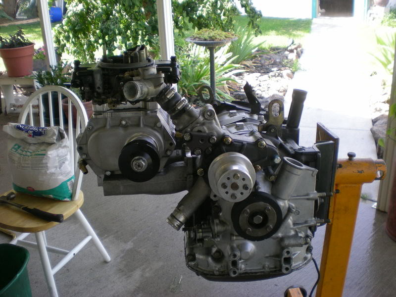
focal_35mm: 38
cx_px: 198
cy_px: 148
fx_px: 435
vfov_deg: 37.7
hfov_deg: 49.0
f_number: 3.1
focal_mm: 6.3
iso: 72
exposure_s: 1/63
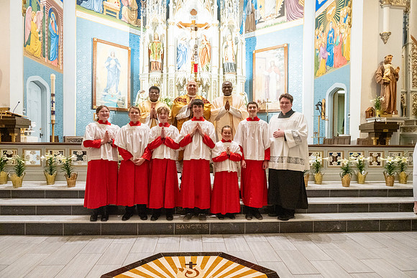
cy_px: 139
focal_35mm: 24
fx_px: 278
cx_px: 208
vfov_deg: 53.2
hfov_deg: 73.7
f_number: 8
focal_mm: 24
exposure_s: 1/60
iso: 5000
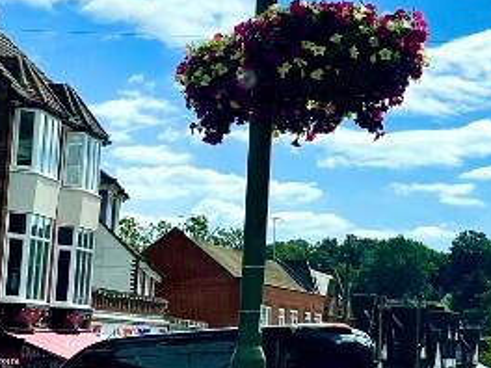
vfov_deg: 14.6
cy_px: 130
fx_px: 1433
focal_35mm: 101
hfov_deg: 19.1
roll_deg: -1.9
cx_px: 454
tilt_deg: +6.8
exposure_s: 1/9174
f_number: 1.6
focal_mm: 5.1
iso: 32
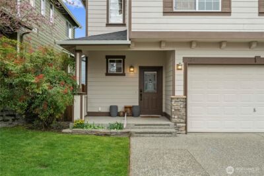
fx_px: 220
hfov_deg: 61.9
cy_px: 88
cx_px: 132
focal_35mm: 30
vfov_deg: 43.6
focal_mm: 30
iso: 200
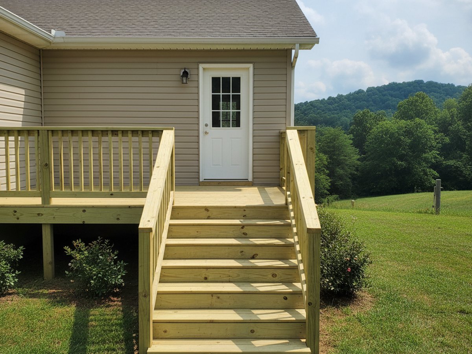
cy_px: 177
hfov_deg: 67.3
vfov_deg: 53.1
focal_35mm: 26
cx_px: 236
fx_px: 355
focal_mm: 5.7
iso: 1181
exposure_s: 1/92
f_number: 1.6
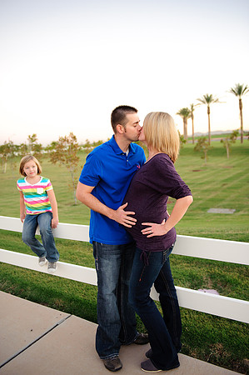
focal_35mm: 29
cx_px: 124
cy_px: 188
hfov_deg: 44.9
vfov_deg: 63.7
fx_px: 302
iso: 1000
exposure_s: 1/200
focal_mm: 29
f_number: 2.8
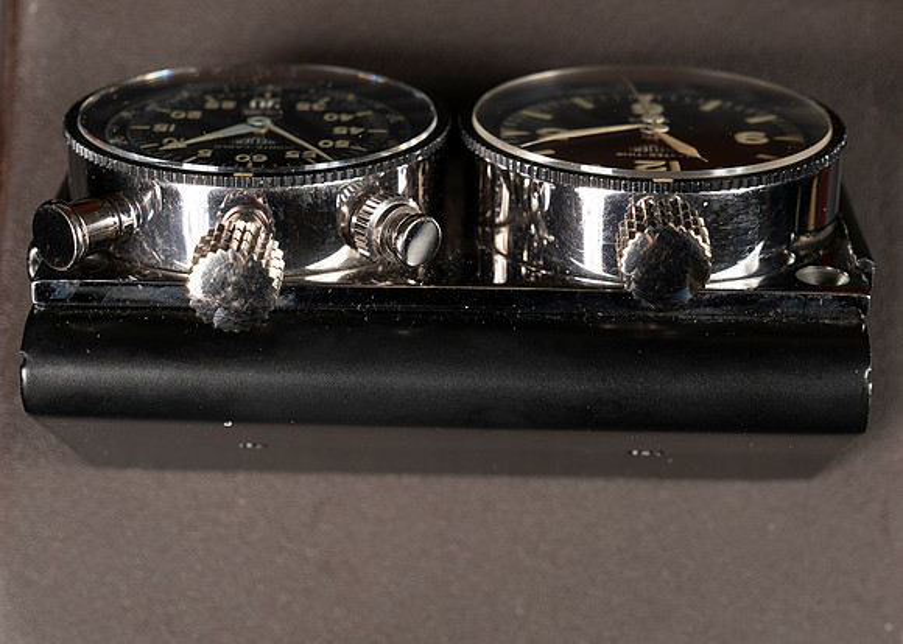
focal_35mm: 102
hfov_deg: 19.6
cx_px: 460
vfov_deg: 14.1
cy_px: 298
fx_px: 2613
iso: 200
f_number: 9
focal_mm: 70
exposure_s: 1/160
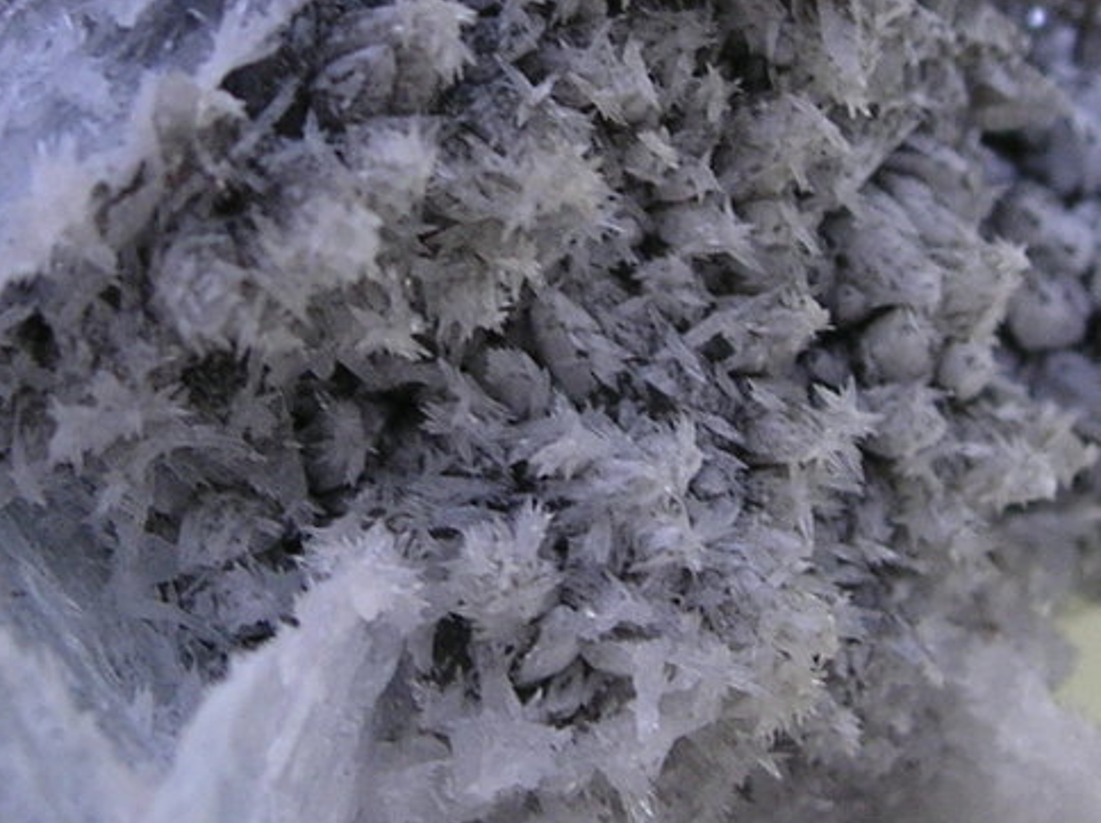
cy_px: 354
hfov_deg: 16.6
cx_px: 555
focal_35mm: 119
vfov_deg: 12.4
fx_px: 3781
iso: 50
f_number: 2.7
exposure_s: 1/29.5
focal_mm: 6
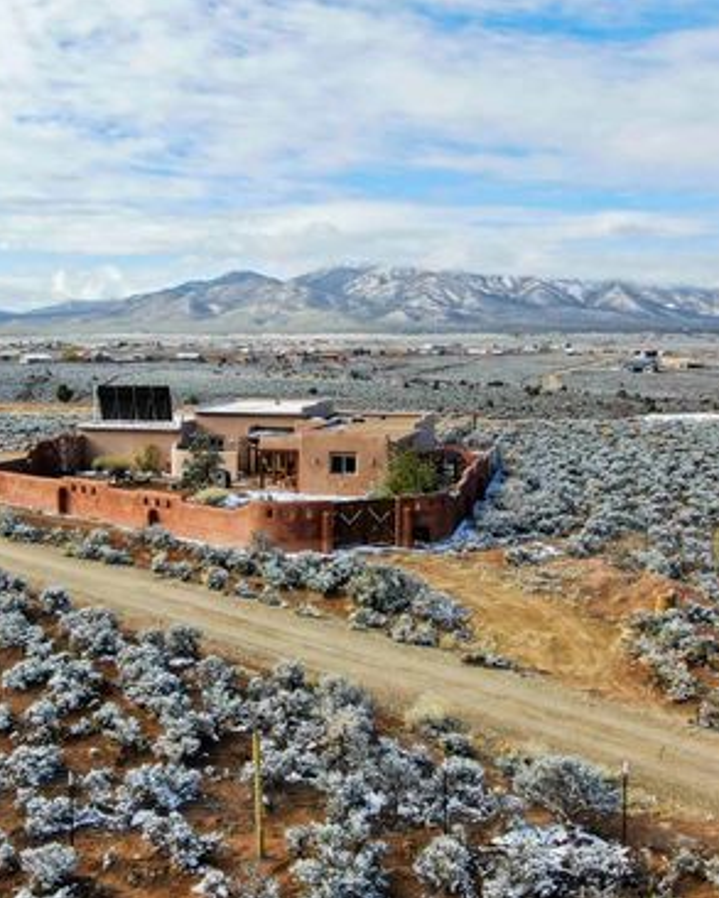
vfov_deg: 45.8
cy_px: 440
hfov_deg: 37.3
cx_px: 312
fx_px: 1064
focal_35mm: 40
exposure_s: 1/1250
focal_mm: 5.22
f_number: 3.1
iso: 200
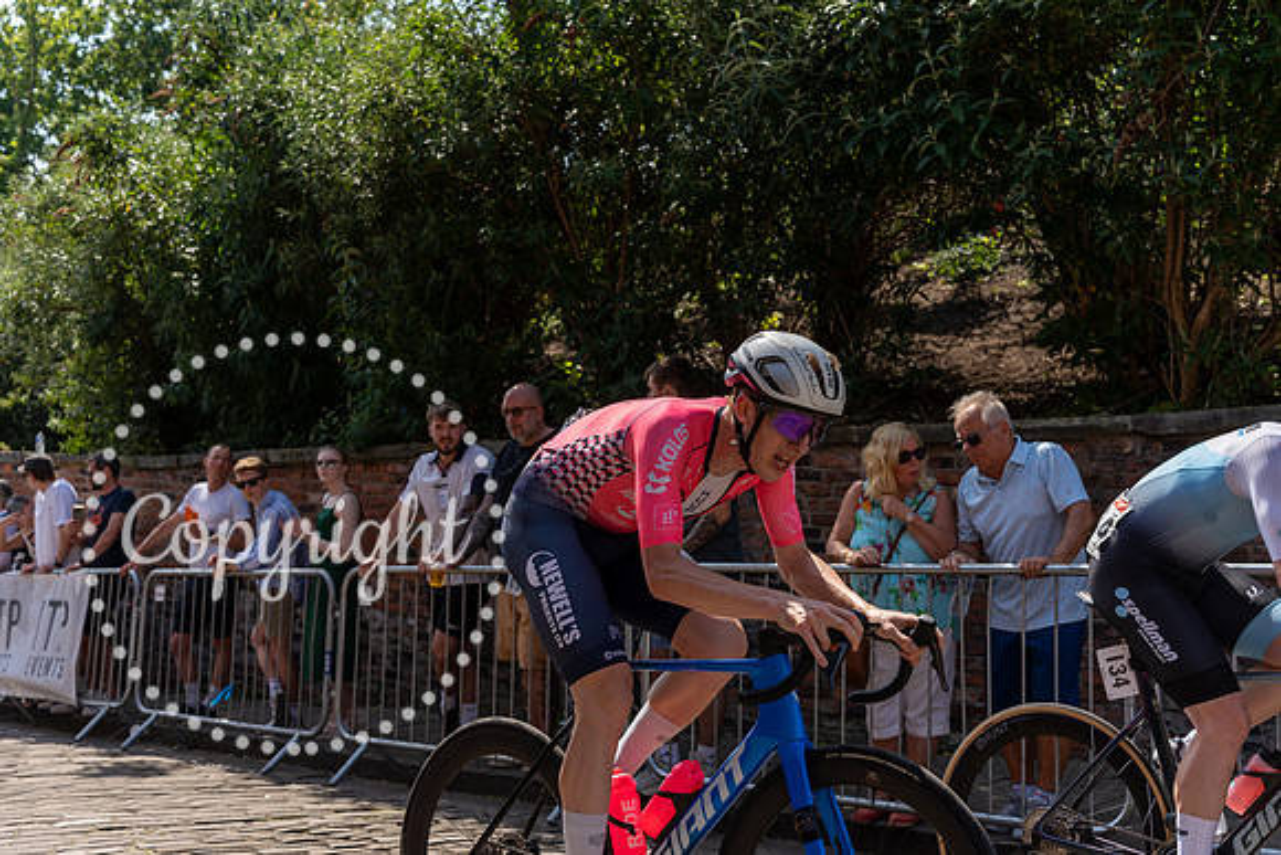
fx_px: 1459
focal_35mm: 41
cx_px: 640
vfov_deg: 32.6
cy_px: 428
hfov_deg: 47.4
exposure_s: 1/1600
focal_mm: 41
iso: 160
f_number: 4
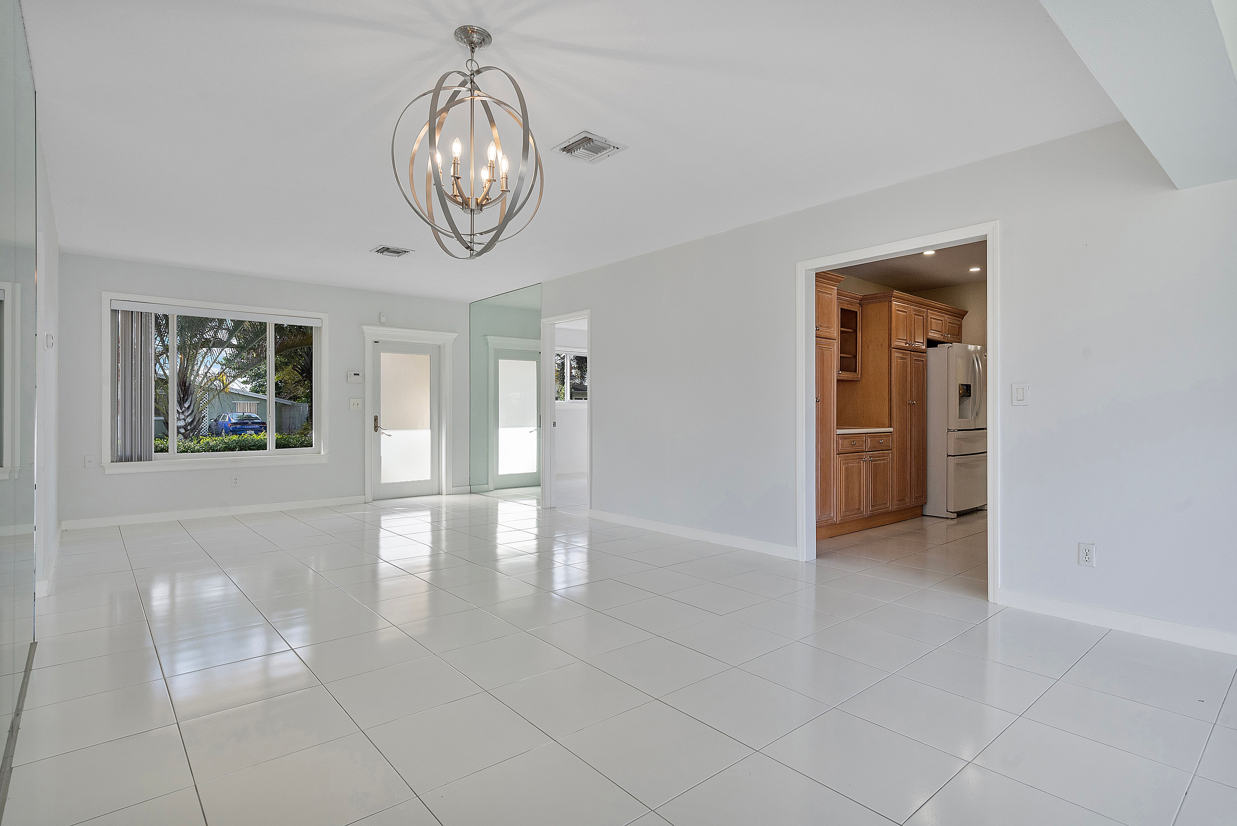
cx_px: 618
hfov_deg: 93.3
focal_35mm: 17
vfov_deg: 70.5
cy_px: 413
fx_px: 584
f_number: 9
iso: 640
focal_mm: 17
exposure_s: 1/125
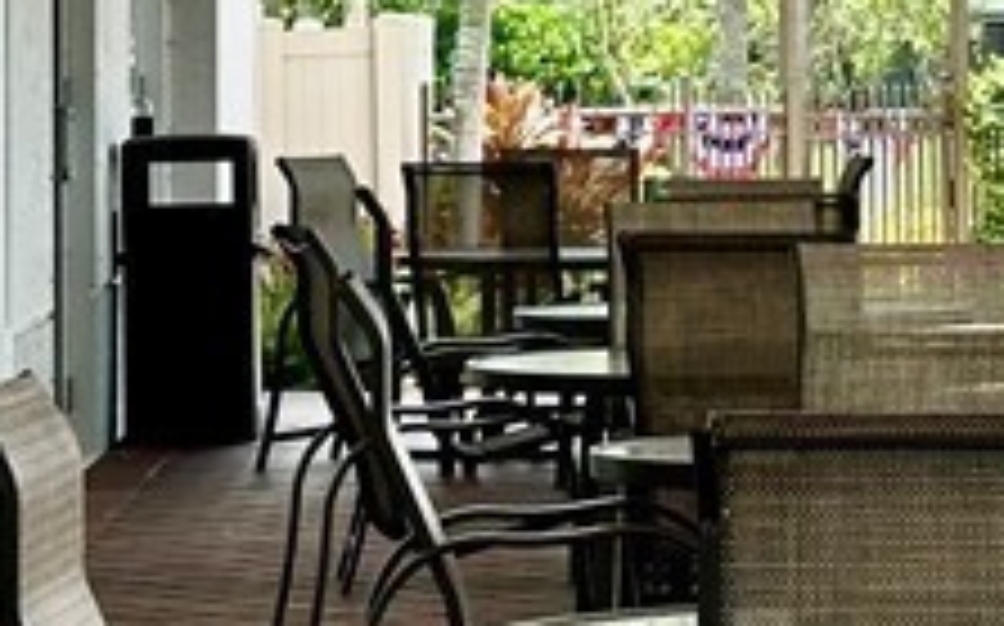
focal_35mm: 234
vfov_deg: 5.6
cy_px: -221
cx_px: 1072
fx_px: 6398
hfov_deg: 8.9
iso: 64
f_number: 1.78
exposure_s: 1/944
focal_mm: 6.86
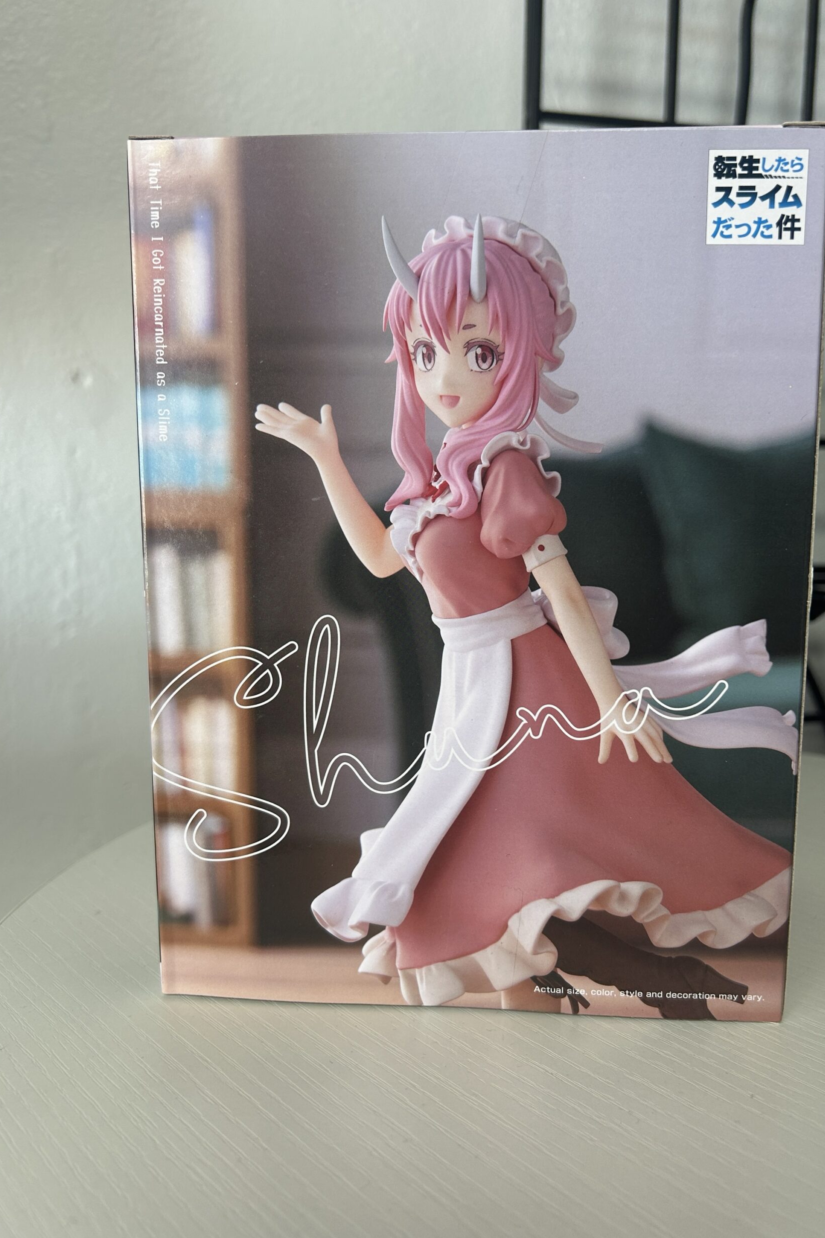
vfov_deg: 65.5
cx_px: 466
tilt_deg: -8.0
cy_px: 598
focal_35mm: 28
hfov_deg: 46.3
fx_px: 962
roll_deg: +0.0
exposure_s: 1/120
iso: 64
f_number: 1.5
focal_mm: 5.7
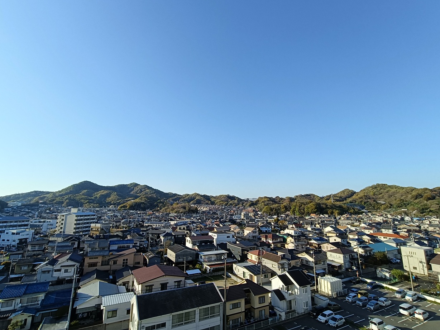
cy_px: 162
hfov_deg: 91.0
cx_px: 217
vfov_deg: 74.7
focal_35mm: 17
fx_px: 216
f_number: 2.2
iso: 64
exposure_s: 1/597
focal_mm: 1.68
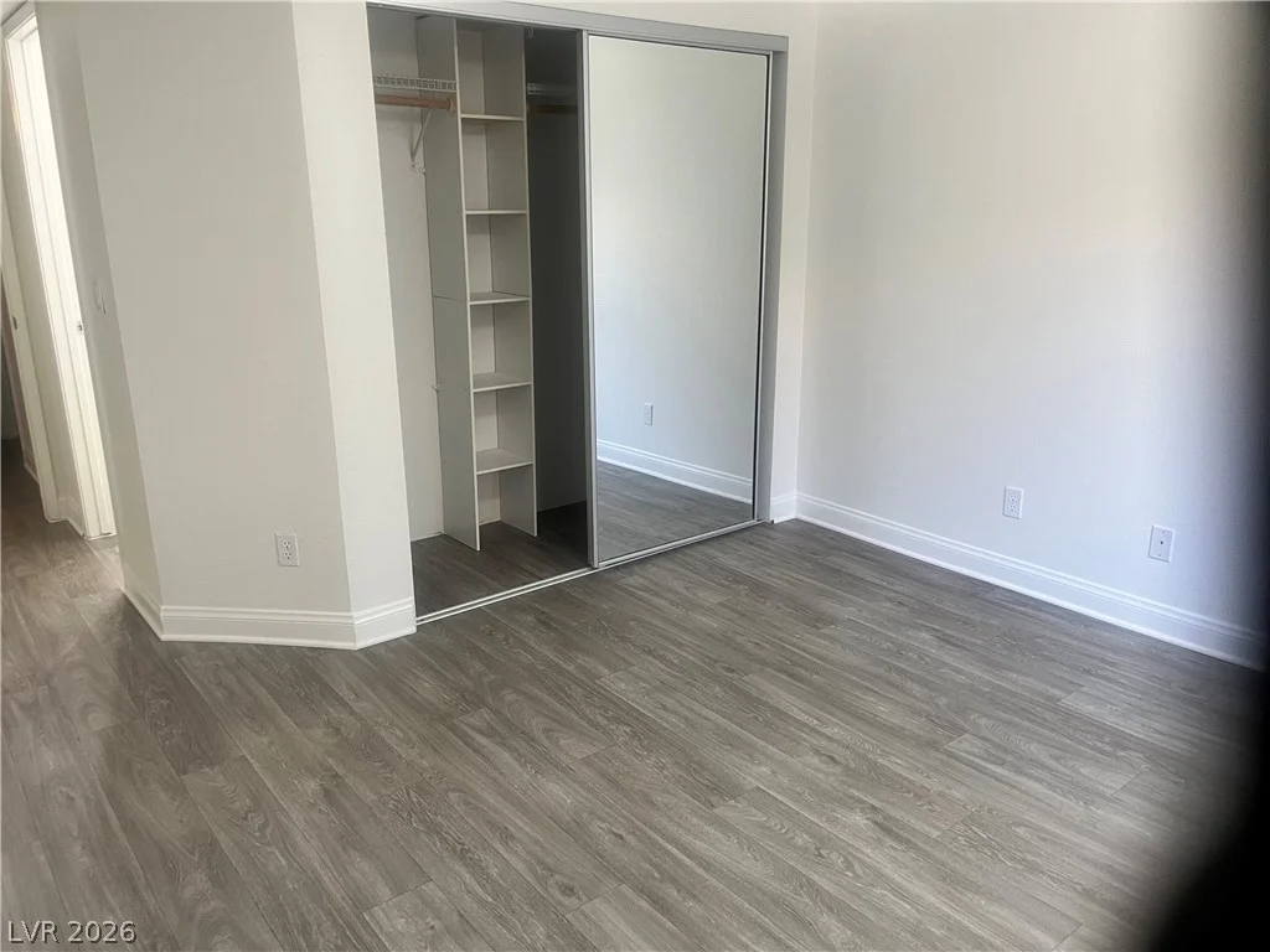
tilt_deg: -17.1
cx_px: 635
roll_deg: +0.5
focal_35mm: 26
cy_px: 476
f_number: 1.6
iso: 125
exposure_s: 1/60
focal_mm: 5.1
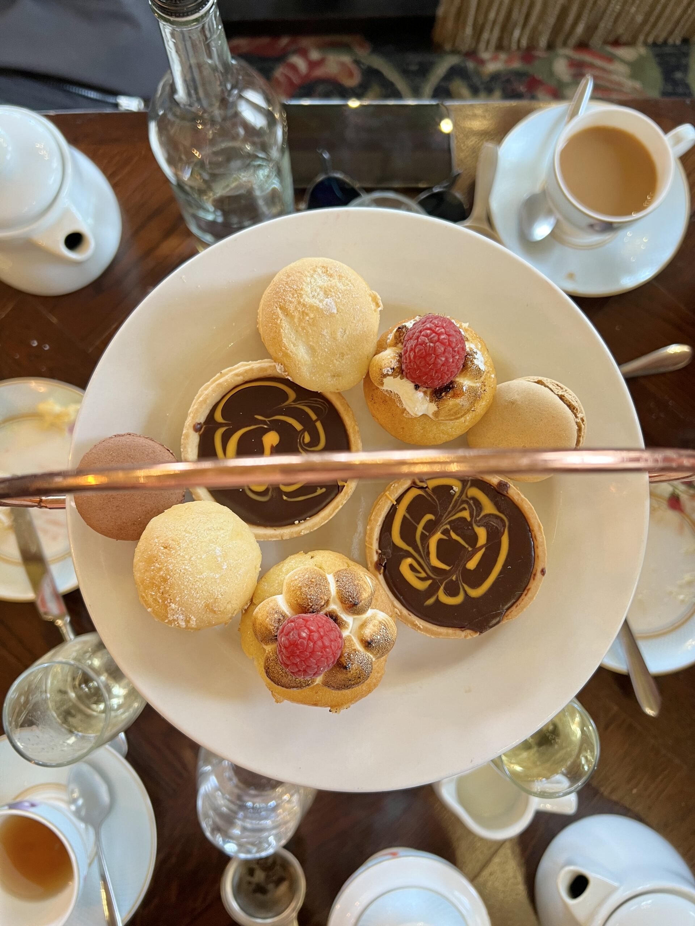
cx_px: 348
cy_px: 463
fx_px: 696
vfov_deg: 67.3
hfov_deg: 53.1
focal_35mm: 26
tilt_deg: -83.4
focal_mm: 5.7
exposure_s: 1/50
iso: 80
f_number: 1.5
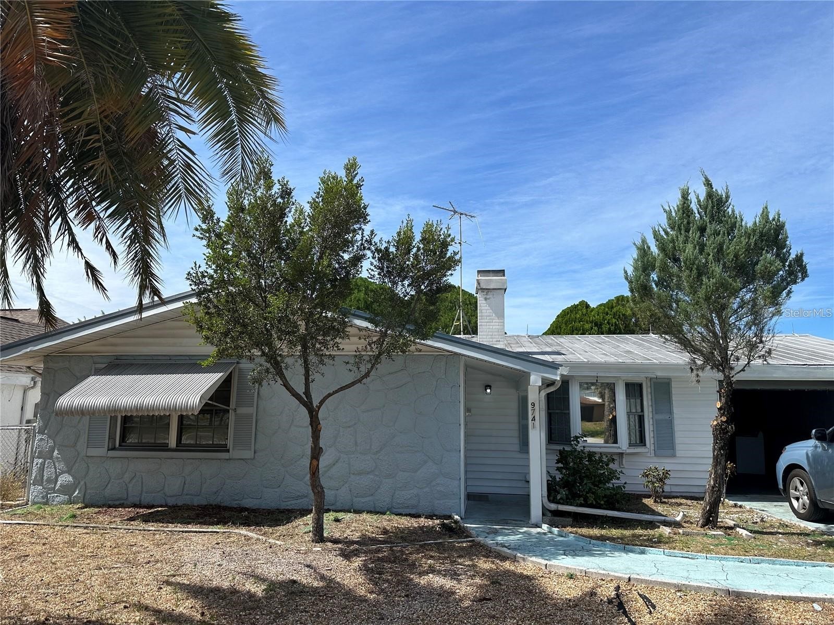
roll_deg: -0.4
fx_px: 578
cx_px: 417
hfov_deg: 71.6
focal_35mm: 24
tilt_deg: +10.0
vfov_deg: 56.8
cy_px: 312
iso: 80
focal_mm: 6.86
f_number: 1.78
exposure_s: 1/4545
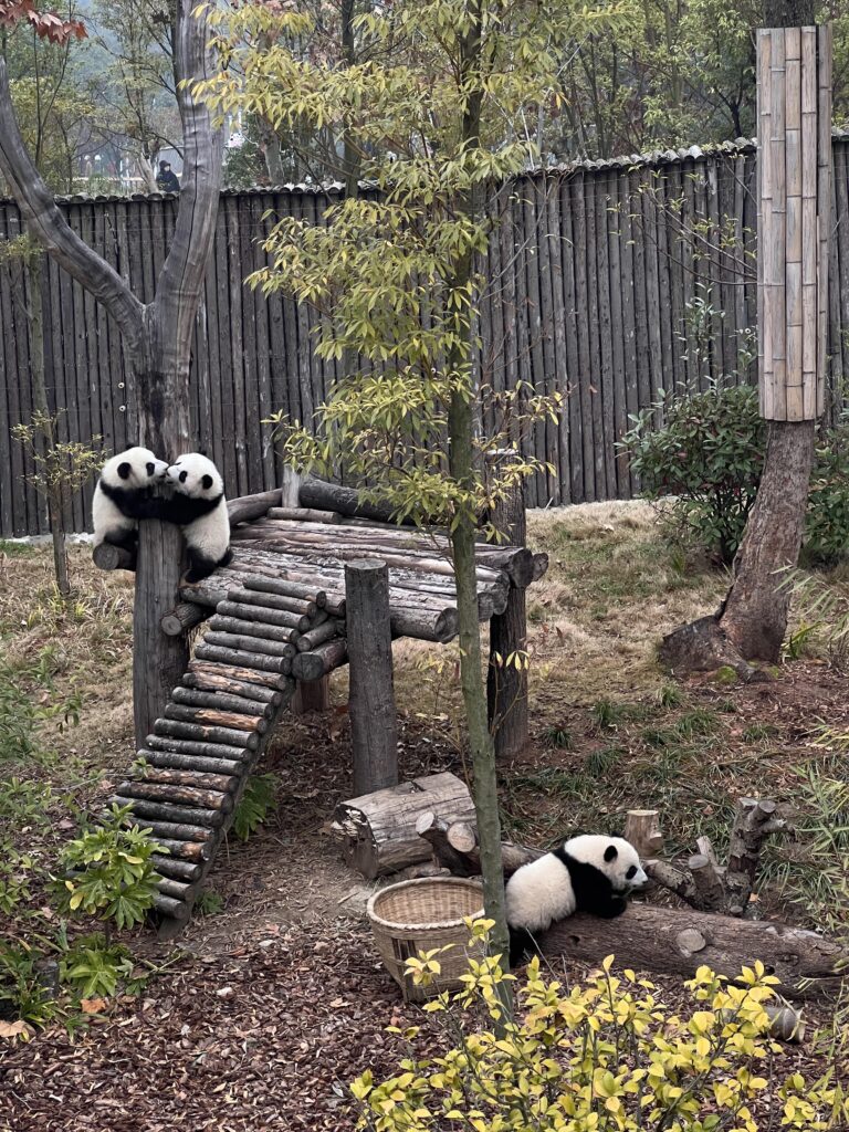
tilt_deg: -12.9
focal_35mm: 77
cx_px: 424
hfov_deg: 19.1
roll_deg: +0.3
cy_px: 566
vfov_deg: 25.3
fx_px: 2518
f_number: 2.8
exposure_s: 1/95
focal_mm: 9
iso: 200
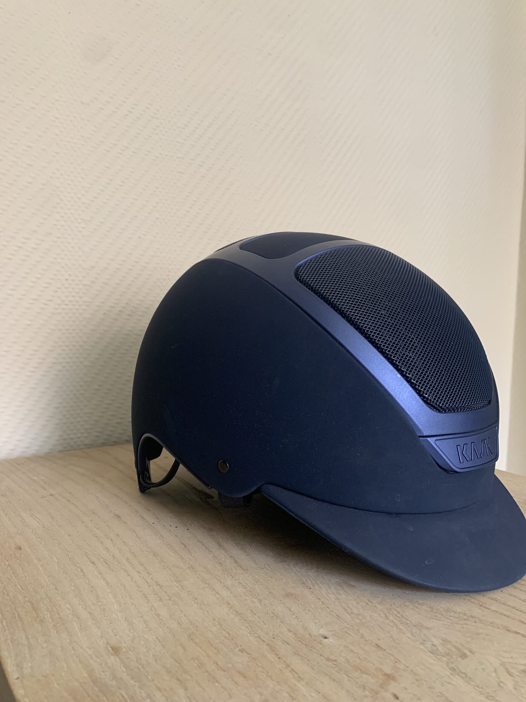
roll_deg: -0.9
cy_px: 351
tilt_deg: -4.9
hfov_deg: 53.1
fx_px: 527
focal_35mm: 26
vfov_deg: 67.3
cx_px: 263
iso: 125
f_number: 1.8
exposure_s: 1/60
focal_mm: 4.25
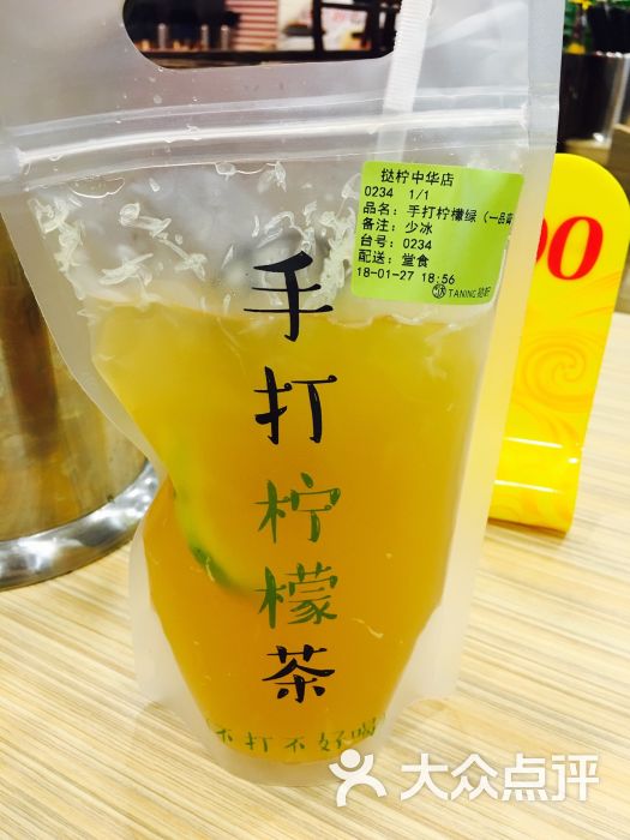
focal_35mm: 29
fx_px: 704
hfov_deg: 48.2
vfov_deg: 61.7
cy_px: 420
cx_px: 315
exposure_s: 1/17
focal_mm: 4.15
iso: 64
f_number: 2.2
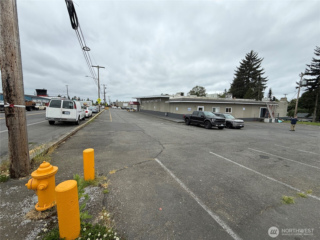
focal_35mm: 14
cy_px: 120
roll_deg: -0.4
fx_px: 129
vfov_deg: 85.7
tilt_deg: -4.8
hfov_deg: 102.1
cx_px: 160
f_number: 2.2
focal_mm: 2.22
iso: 50
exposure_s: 1/1339
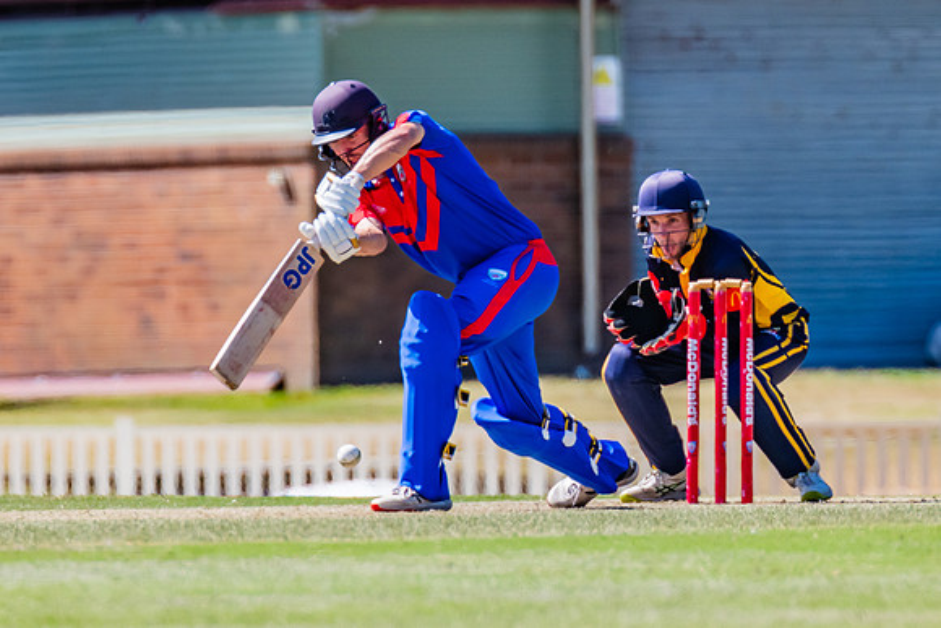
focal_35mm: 1058
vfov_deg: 1.3
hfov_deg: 1.9
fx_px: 27654
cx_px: 587
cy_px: 174
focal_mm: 600
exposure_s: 1/2000
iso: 640
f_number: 6.3
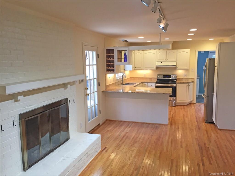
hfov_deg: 61.7
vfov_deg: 48.2
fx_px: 197
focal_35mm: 29
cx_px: 118
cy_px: 88
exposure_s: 1/30
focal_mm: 4.15
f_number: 2.2
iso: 40
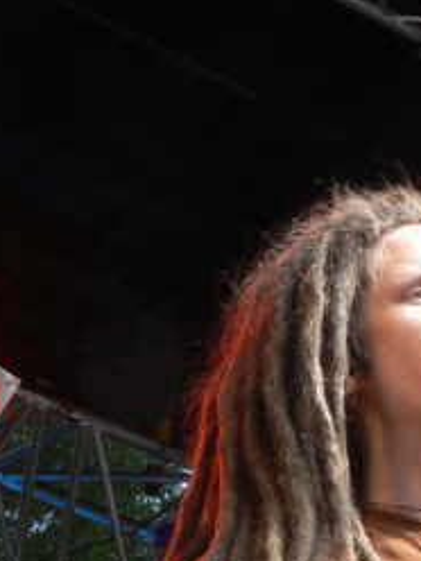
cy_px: 646
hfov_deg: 11.3
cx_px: 399
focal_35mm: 130
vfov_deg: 14.7
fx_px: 2108
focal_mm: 9.6
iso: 150
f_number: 3.2
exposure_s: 1/30
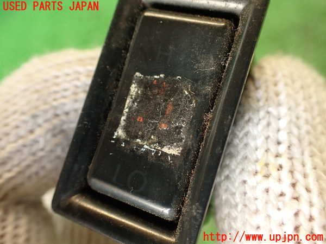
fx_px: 301
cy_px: 122
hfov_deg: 56.8
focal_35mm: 32
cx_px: 163
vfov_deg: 44.2
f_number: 2.4
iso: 200
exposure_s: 1/40
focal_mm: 5.79
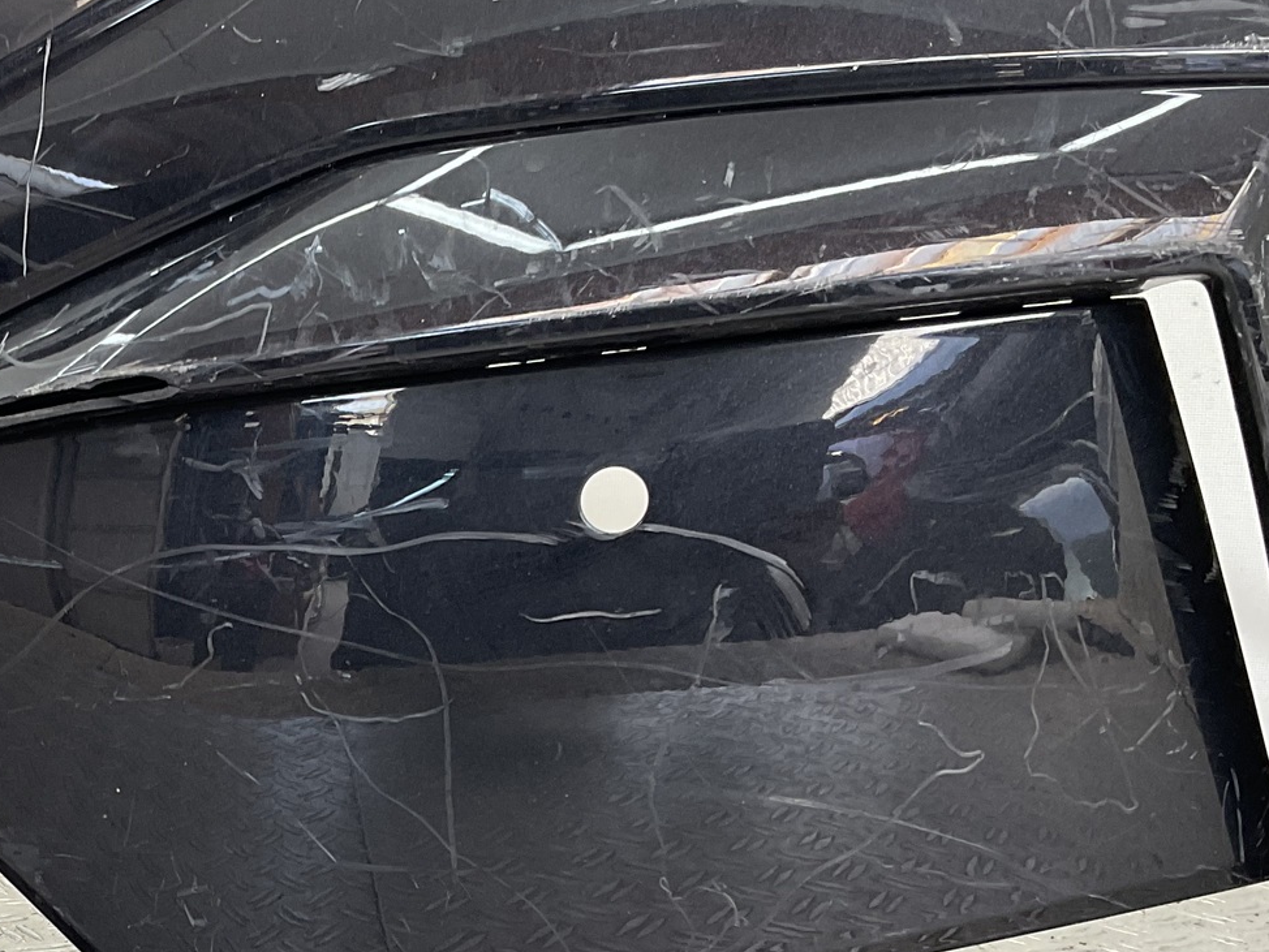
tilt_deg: -8.8
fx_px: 2200
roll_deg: -2.5
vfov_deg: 24.2
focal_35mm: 60
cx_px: 149
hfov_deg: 30.9
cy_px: 719
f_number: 1.8
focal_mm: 3
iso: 32
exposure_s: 1/100
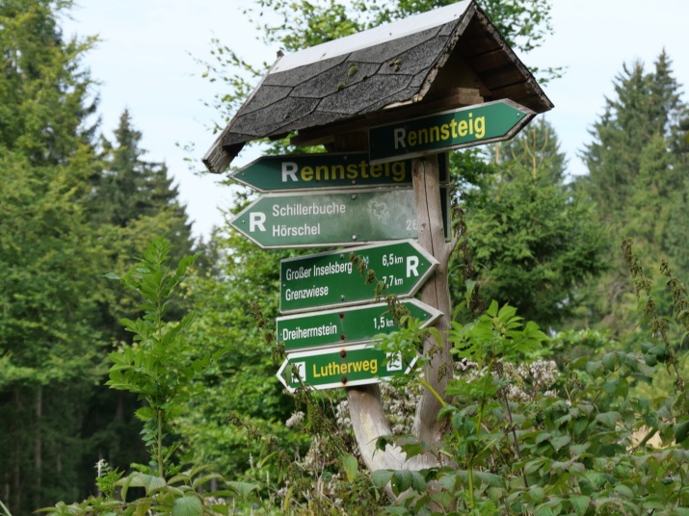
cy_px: 267
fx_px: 2050
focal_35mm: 103
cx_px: 373
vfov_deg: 14.4
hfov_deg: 19.1
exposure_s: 1/250
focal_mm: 46
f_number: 5.6
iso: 200
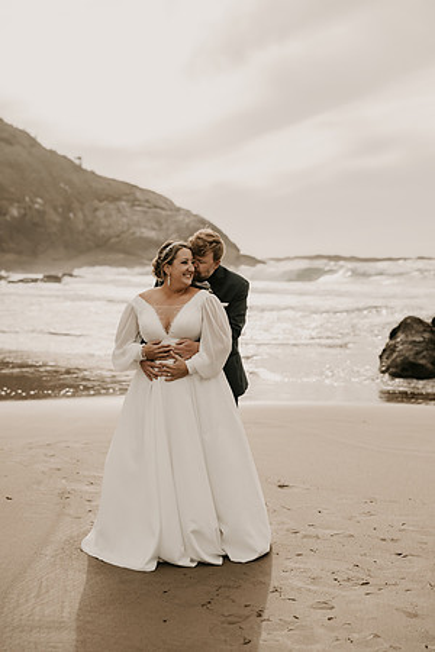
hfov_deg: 27.0
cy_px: 326
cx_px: 218
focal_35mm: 50
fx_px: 906
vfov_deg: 39.6
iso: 640
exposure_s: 1/8000
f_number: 2.5
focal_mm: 50
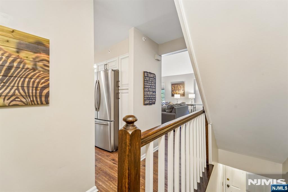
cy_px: 96
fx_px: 112
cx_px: 144
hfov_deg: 104.3
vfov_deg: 81.2
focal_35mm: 14
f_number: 8
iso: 400
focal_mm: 14
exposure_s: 1/5
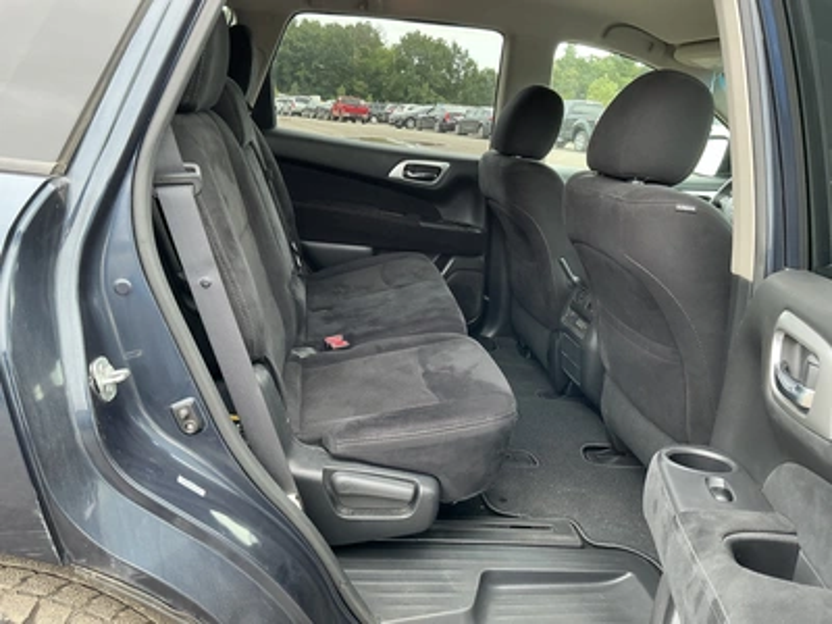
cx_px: 416
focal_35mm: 28
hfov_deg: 63.4
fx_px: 673
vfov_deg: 49.7
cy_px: 312
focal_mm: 3
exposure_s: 1/122
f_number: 1.8
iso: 64
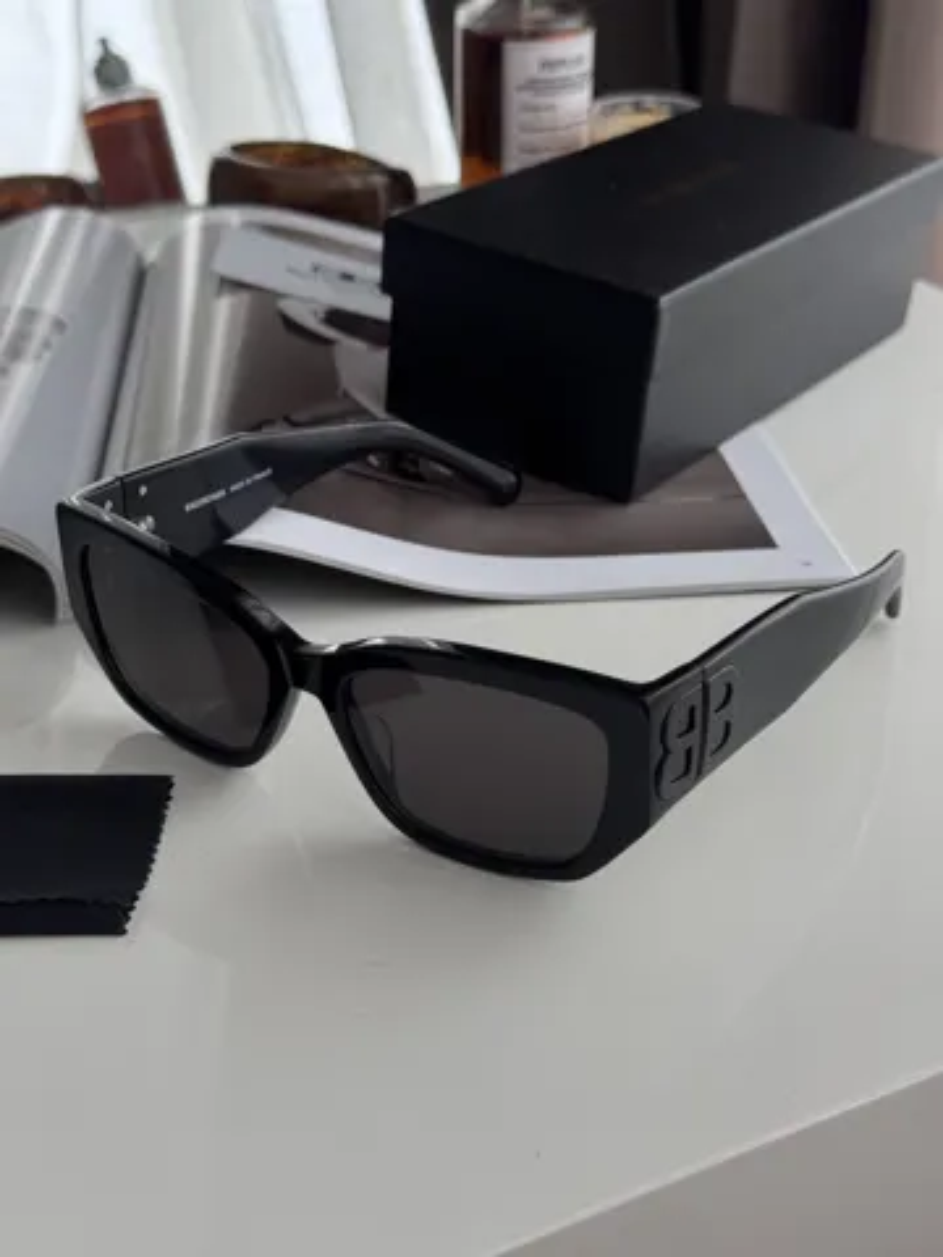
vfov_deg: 39.7
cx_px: 472
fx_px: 1743
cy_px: 628
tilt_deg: -27.5
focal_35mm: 48
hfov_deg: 30.3
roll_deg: -0.5
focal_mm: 6.76
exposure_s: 1/302
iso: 64
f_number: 1.78
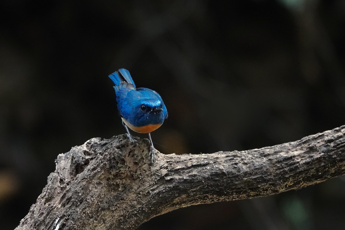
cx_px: 172
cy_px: 115
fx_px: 5749
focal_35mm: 600
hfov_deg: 3.4
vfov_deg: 2.3
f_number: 4
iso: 1250
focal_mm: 220
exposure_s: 1/250
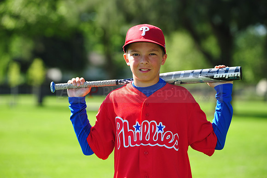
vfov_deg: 8.3
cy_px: 89
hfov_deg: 12.5
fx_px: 1223
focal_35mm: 165
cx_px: 134
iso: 200
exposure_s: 1/500
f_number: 5
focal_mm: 165
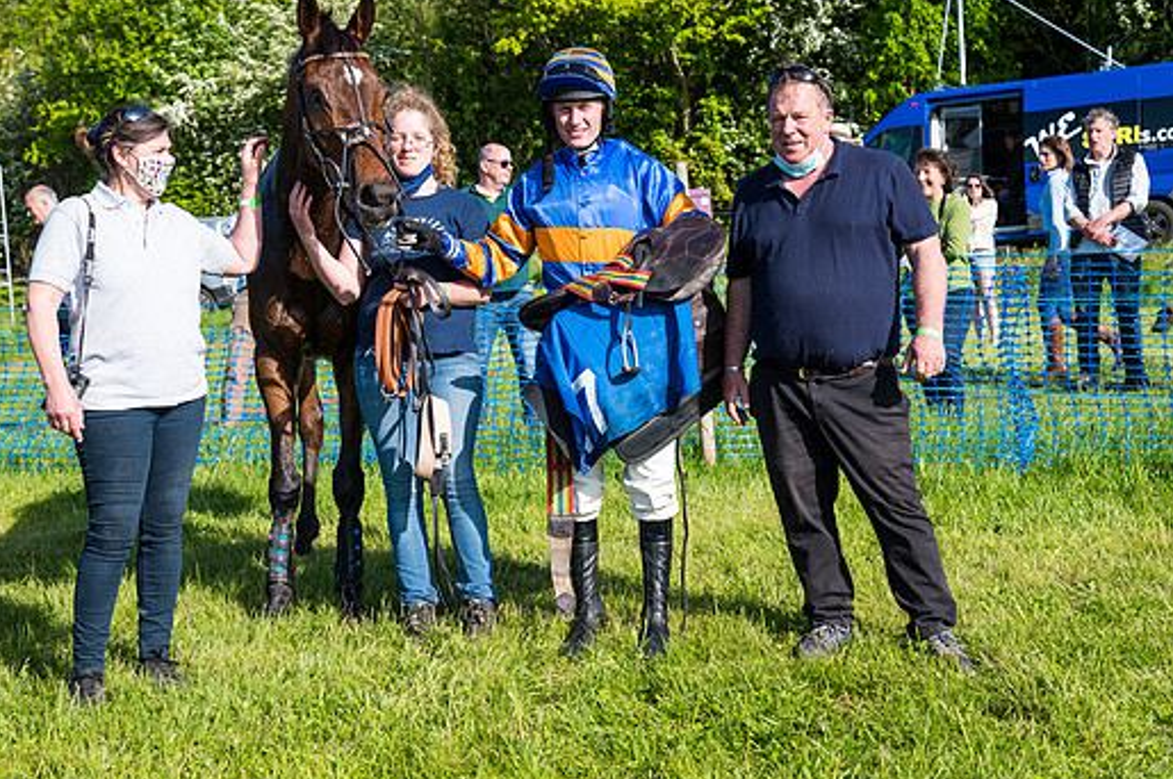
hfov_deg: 32.4
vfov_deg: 21.9
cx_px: 528
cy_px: 369
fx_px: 2018
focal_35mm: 62
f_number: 5
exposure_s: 1/640
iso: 250
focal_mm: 55
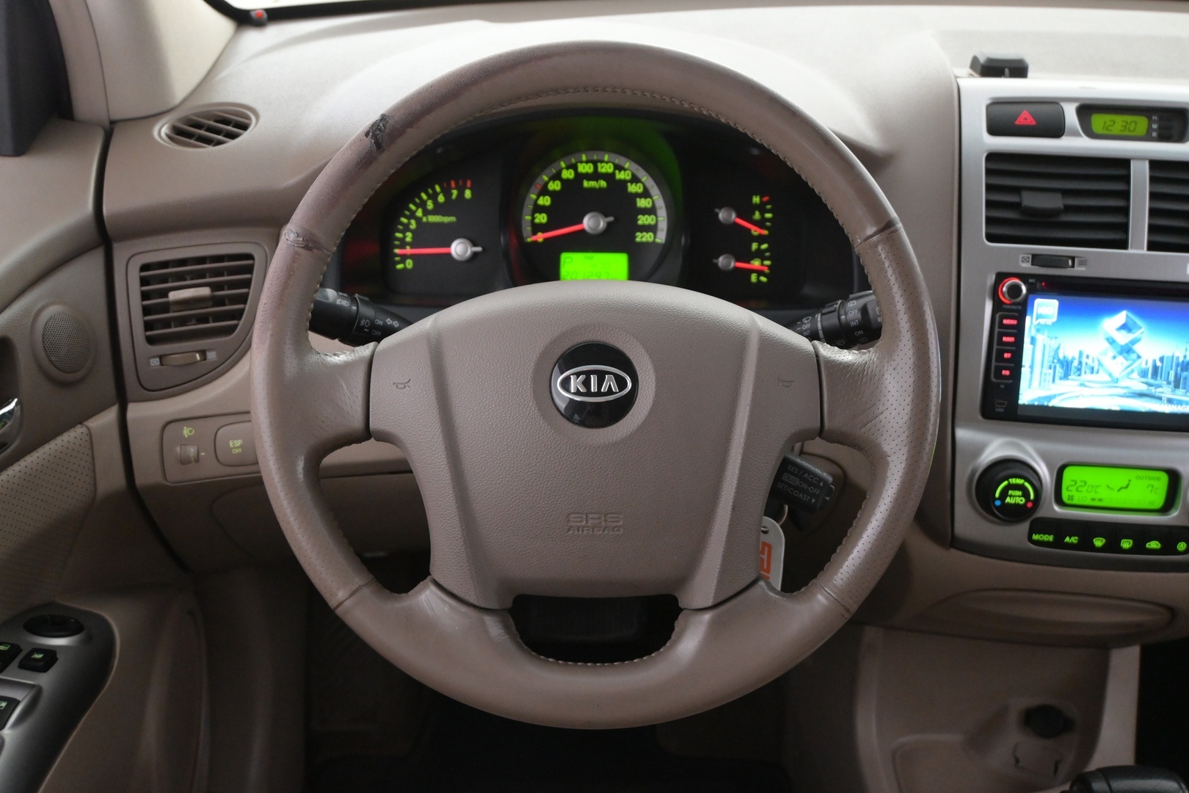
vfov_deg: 35.5
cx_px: 594
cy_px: 396
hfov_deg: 51.3
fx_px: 1238
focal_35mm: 38
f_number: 4.2
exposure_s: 1/40
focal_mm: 25
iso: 2800
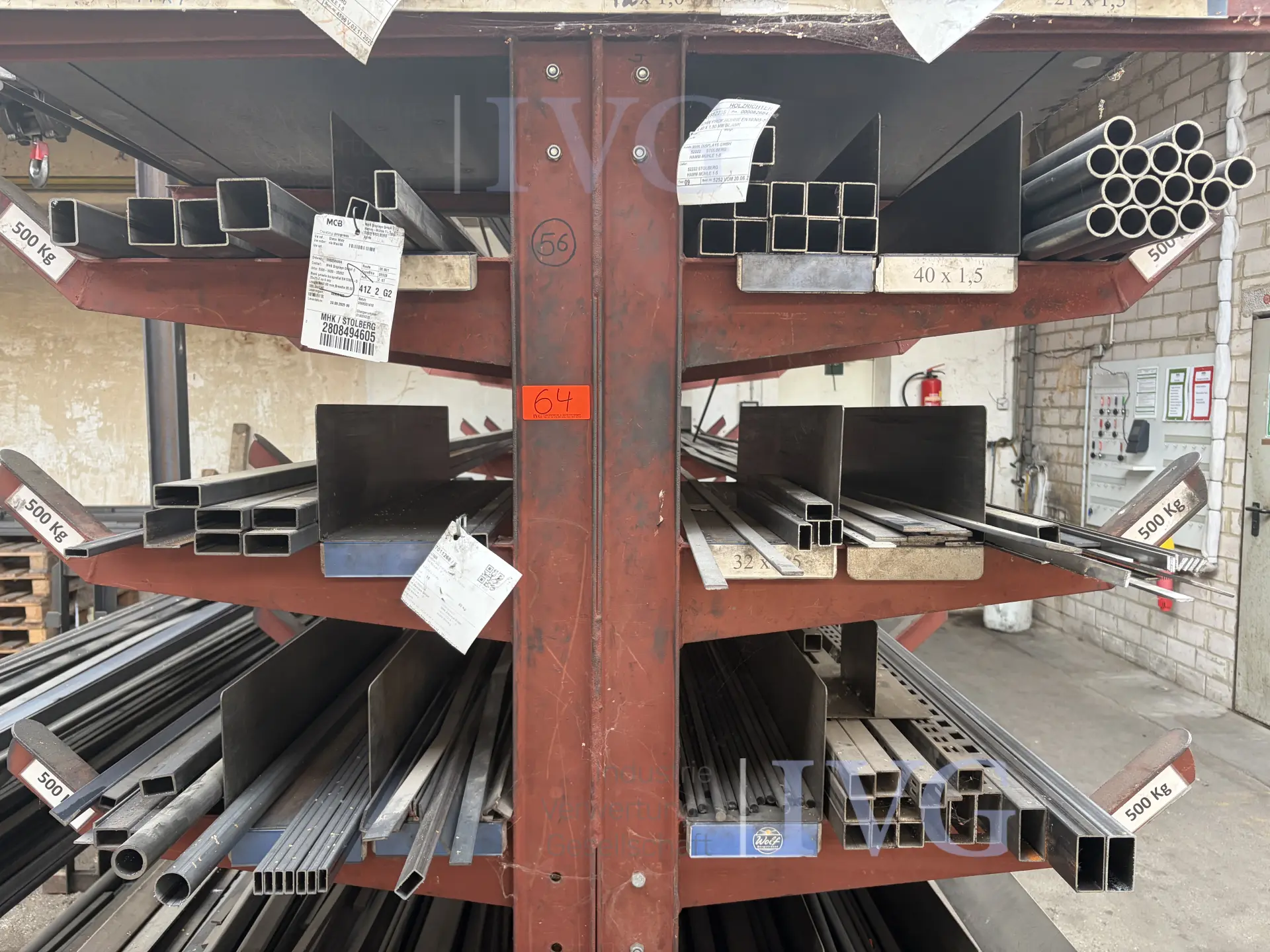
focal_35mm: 26
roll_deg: +0.2
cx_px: 635
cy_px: 476
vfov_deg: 53.1
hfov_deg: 67.3
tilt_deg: -3.1
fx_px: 954
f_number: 1.6
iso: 125
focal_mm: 5.96
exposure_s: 1/88
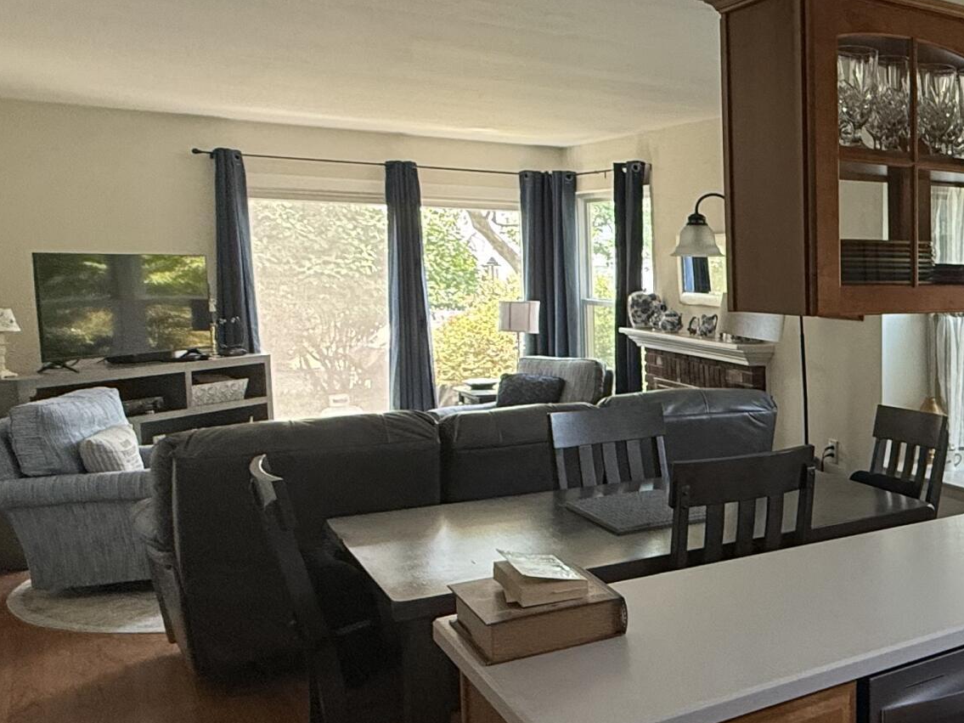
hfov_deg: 38.8
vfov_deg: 38.7
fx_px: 1030
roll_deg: -0.9
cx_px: 1120
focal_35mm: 37
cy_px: 353
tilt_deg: -4.0
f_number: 2.2
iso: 250
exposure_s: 1/99
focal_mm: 2.22
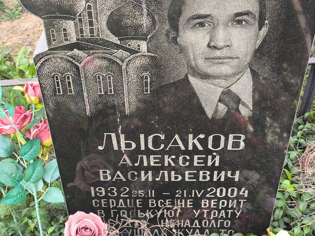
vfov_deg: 29.1
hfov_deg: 38.2
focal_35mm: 50
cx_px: 158
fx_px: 455
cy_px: 118
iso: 64
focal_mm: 4.71
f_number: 1.7
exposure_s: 1/120
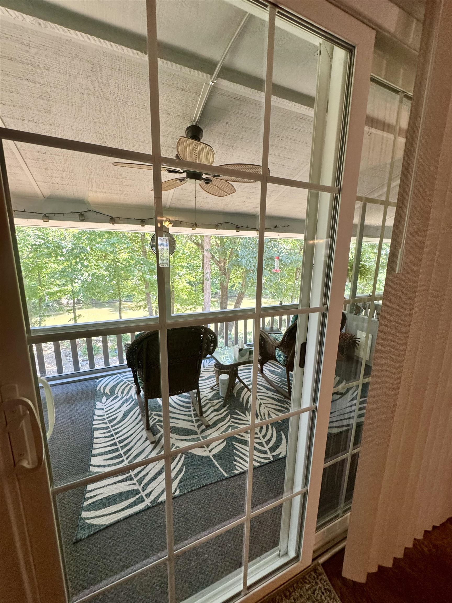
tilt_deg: -11.8
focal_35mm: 14
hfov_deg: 85.7
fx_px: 244
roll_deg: -0.8
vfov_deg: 102.1
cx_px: 226
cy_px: 302
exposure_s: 1/120
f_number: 2.2
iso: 320
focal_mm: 2.22
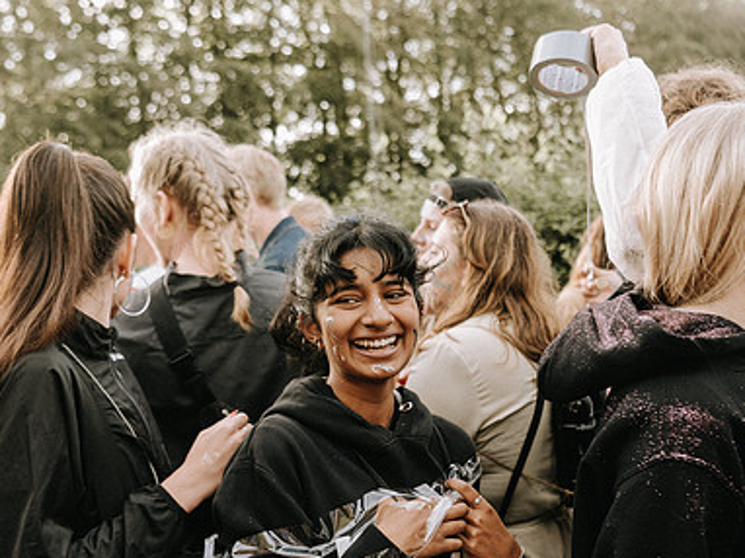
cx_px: 343
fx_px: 817
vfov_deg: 37.5
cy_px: 340
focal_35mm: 38
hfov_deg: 49.0
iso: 500
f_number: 2.8
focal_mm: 26
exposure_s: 1/400
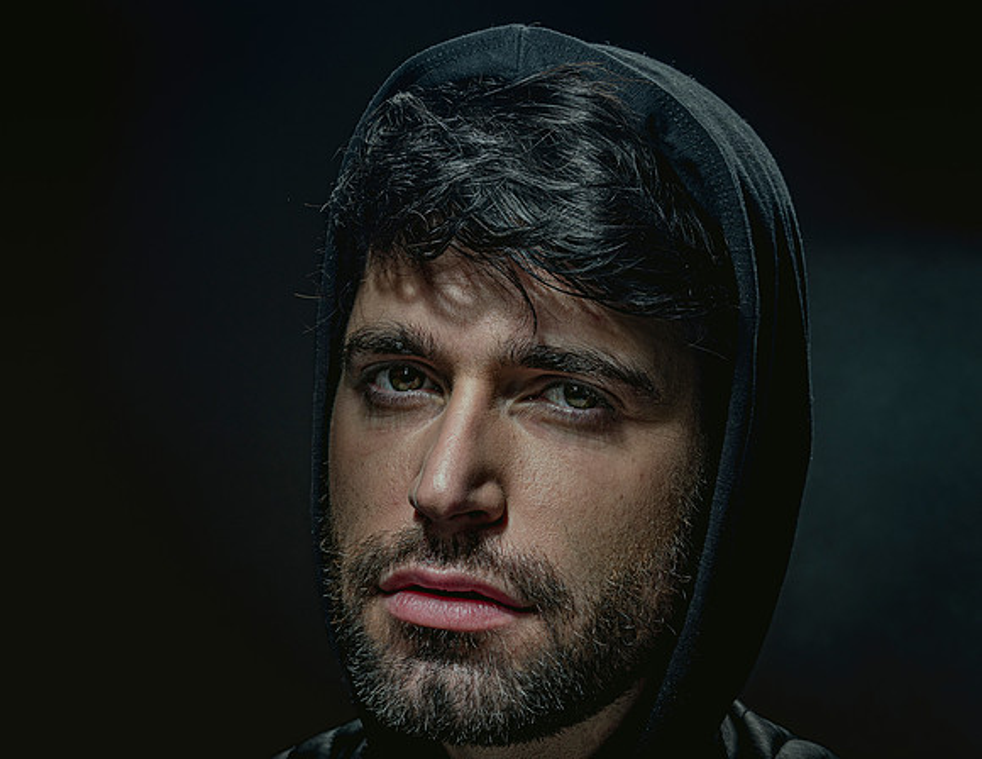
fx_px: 2608
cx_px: 491
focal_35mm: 91
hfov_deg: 21.3
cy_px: 380
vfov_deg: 16.5
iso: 100
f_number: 9
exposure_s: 1/200
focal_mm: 55
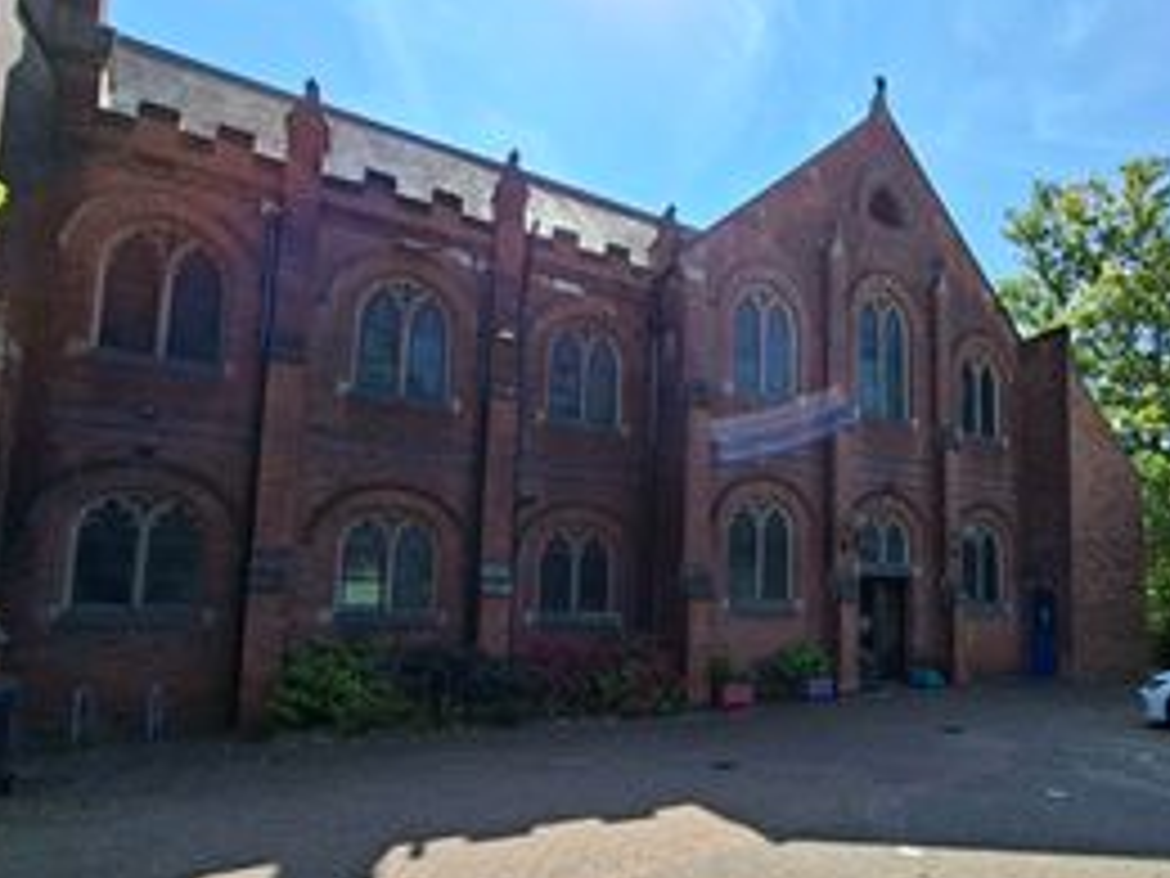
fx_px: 676
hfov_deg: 78.5
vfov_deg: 64.9
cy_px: 554
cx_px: 801
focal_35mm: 20
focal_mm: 1.74
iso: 40
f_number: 2.2
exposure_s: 1/1208
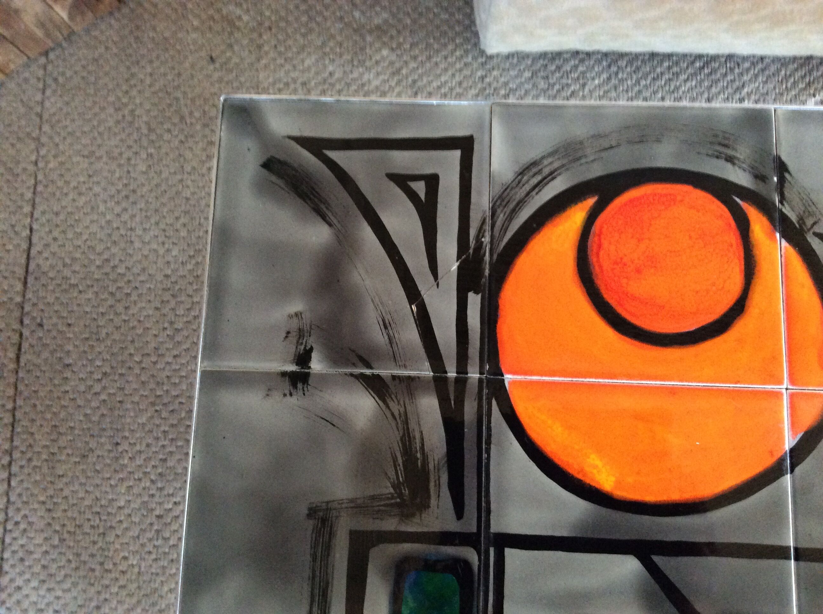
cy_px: 307
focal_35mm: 32
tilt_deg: -79.5
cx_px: 412
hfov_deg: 56.9
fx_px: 760
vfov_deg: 44.1
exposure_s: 1/25
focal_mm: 3.3
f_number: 2.4
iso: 320
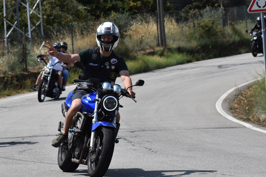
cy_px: 85
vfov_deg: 6.8
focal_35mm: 201
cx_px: 108
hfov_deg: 10.2
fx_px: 1485
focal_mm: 98
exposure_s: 1/2000
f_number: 8
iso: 400
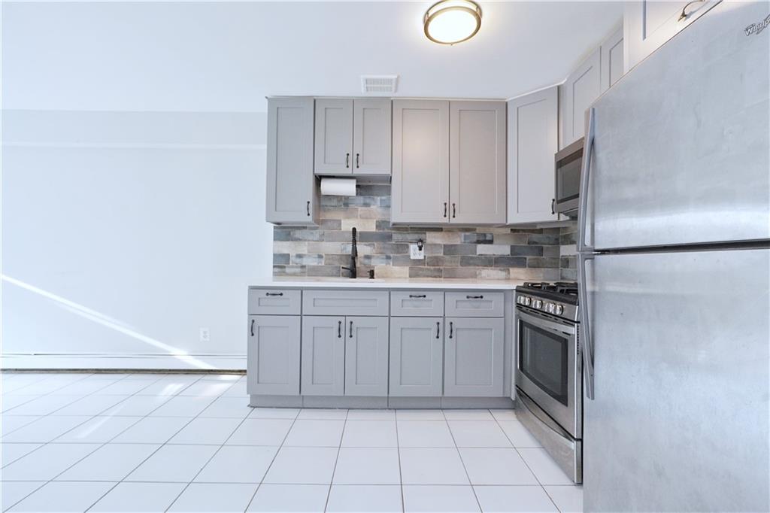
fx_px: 353
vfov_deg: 72.0
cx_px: 385
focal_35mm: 16
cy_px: 256
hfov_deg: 95.0
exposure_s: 1/160
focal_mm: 11
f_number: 4
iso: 800
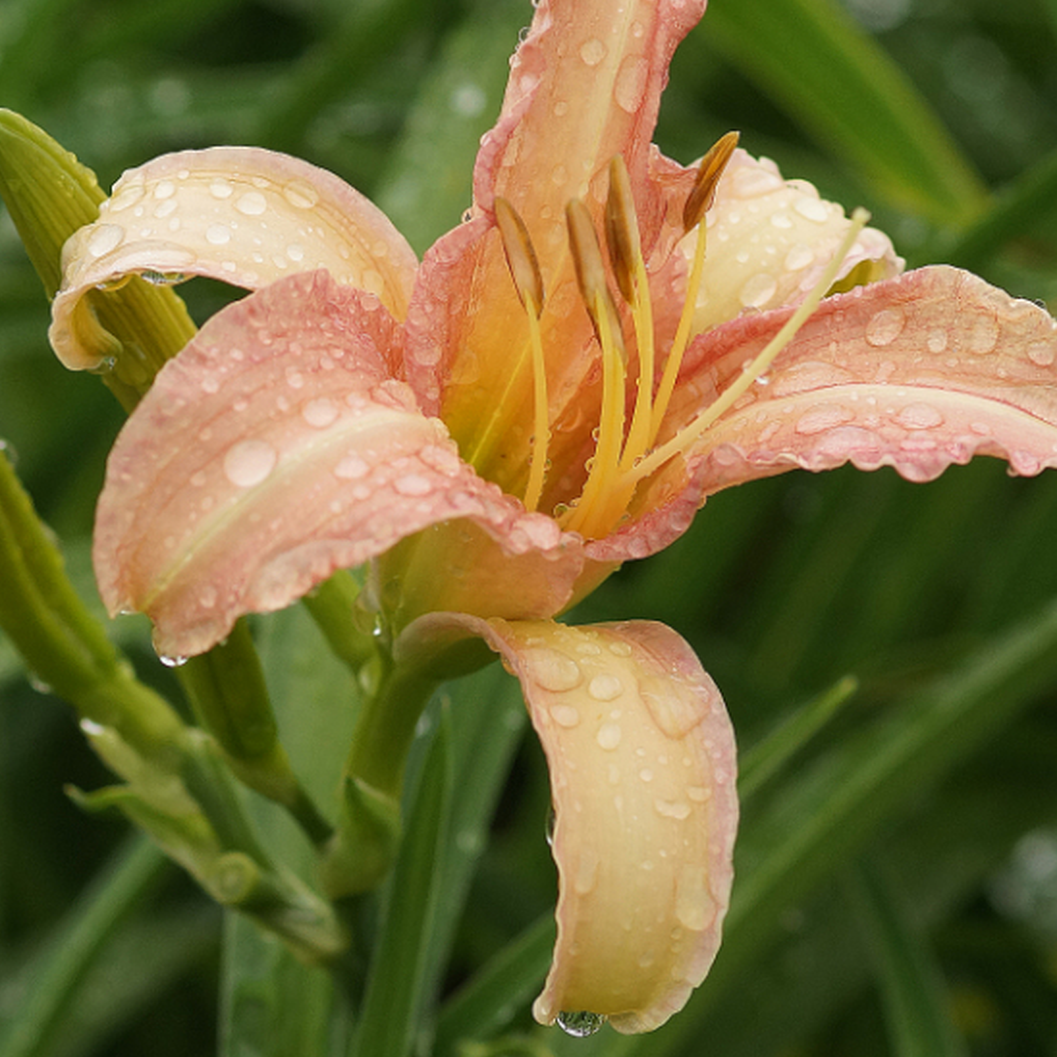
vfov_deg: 6.3
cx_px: 550
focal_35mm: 279
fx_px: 9638
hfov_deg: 6.3
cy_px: 517
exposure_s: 1/160
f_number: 4.5
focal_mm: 100
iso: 500
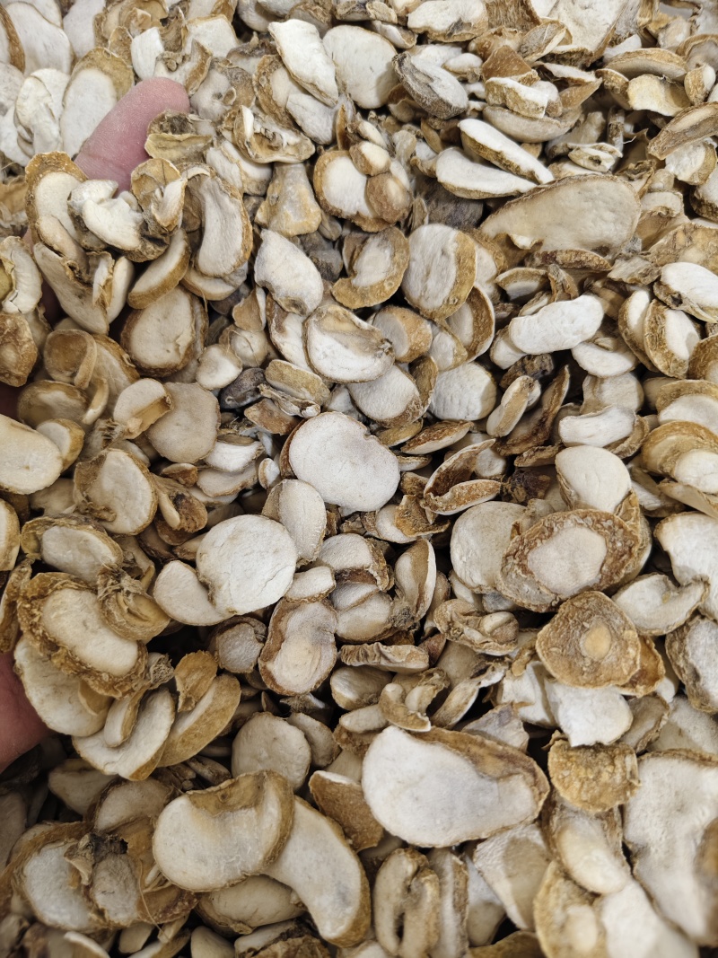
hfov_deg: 58.9
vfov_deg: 73.9
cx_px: 359
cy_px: 479
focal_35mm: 23
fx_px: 636
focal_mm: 5.56
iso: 452
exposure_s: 1/100
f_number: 1.88
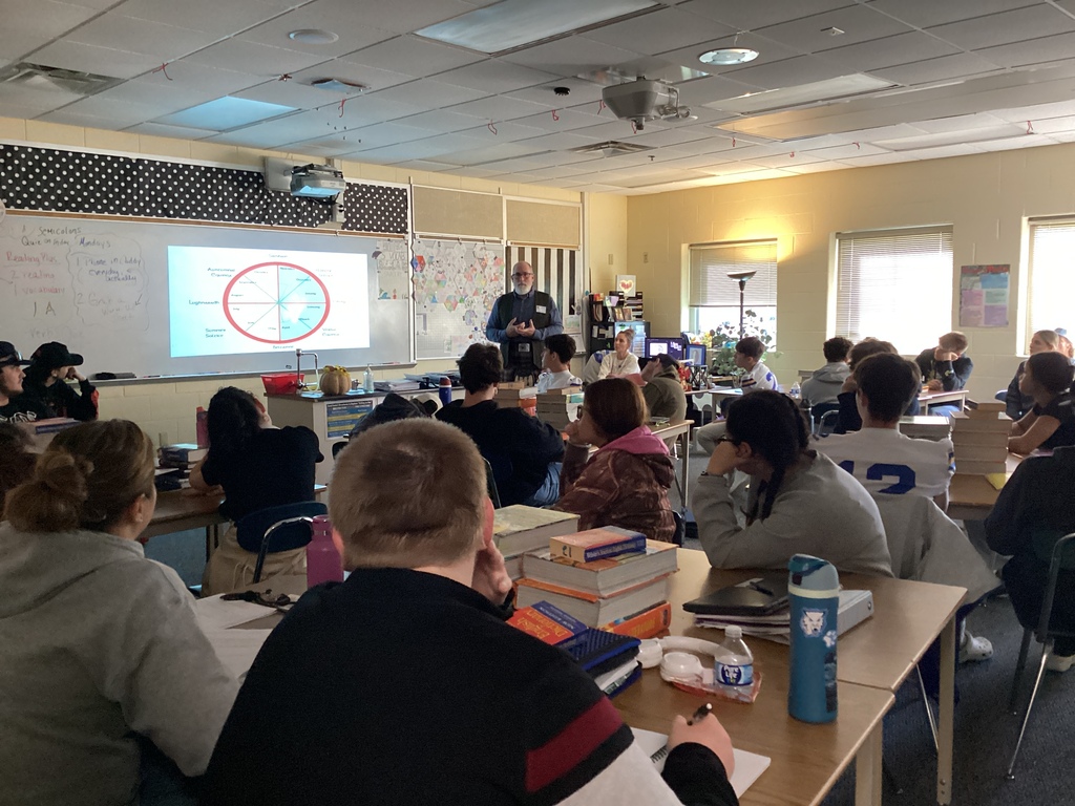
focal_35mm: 31
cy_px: 403
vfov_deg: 45.4
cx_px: 538
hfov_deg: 58.4
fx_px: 963
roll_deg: +0.0
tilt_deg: -5.6
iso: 400
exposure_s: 1/30
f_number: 2.4
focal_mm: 3.3
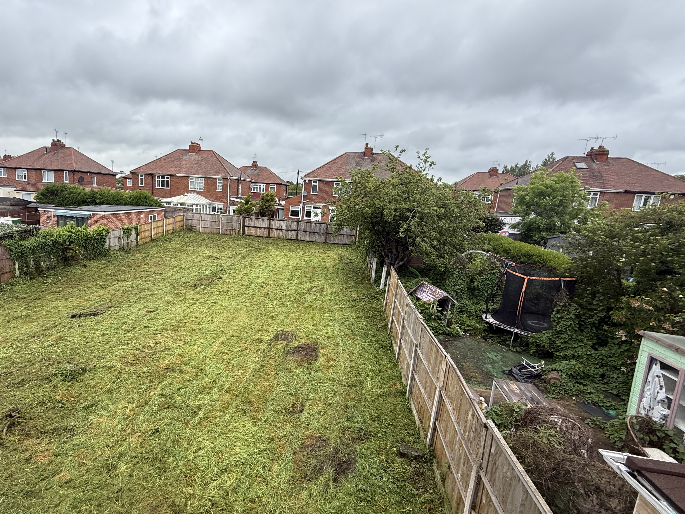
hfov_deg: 86.2
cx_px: 261
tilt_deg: -9.7
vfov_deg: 71.6
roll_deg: -3.2
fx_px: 356
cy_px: 254
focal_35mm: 18
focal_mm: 2.22
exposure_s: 1/518
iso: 50
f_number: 2.2
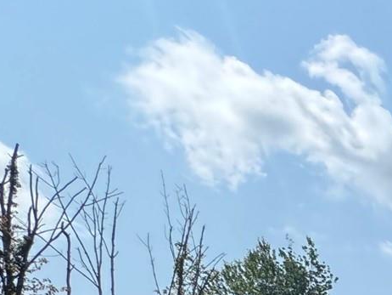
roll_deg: -0.3
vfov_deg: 17.9
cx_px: 723
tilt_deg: +0.3
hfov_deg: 20.6
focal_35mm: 62
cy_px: 557
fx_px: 702
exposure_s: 1/1709
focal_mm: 2.22
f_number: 2.2
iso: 50
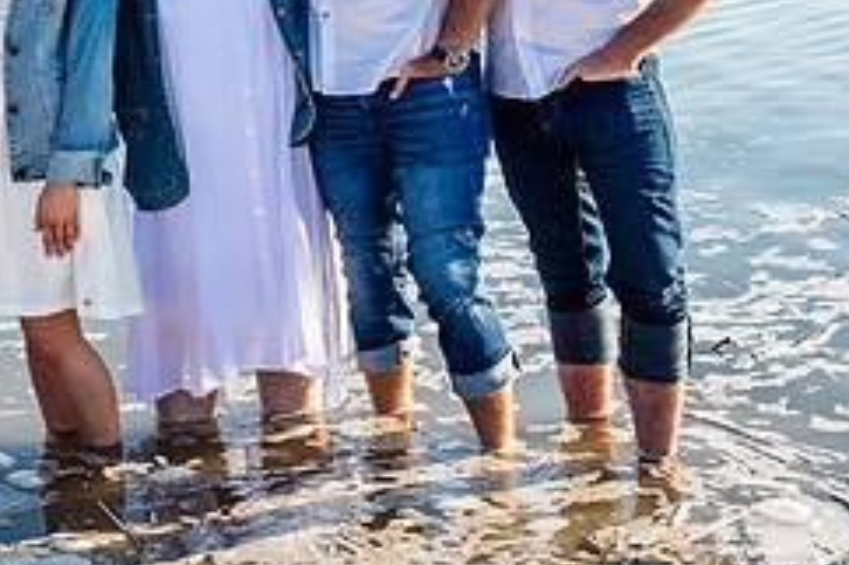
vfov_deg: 15.9
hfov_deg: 23.1
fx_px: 1980
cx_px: -28
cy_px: 5
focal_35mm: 84
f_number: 4.5
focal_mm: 35
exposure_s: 1/500
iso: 160
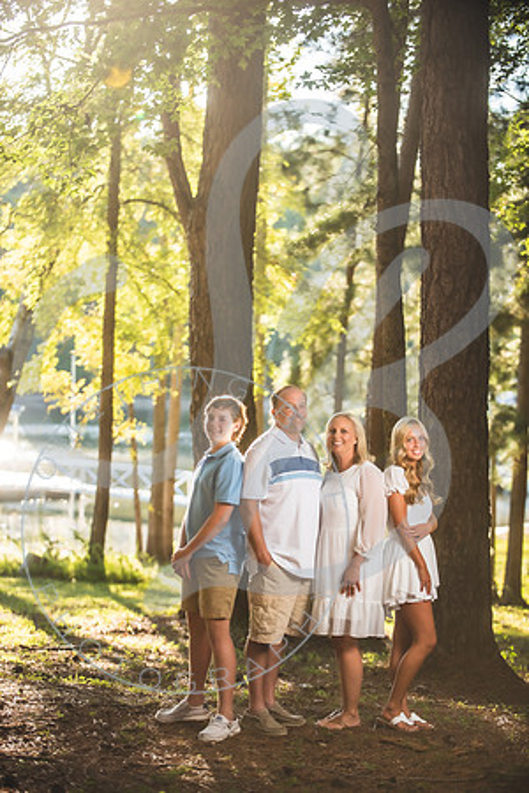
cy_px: 396
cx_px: 264
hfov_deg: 13.0
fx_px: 2314
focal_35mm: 105
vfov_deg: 19.5
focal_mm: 105
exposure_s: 1/200
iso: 100
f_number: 2.8
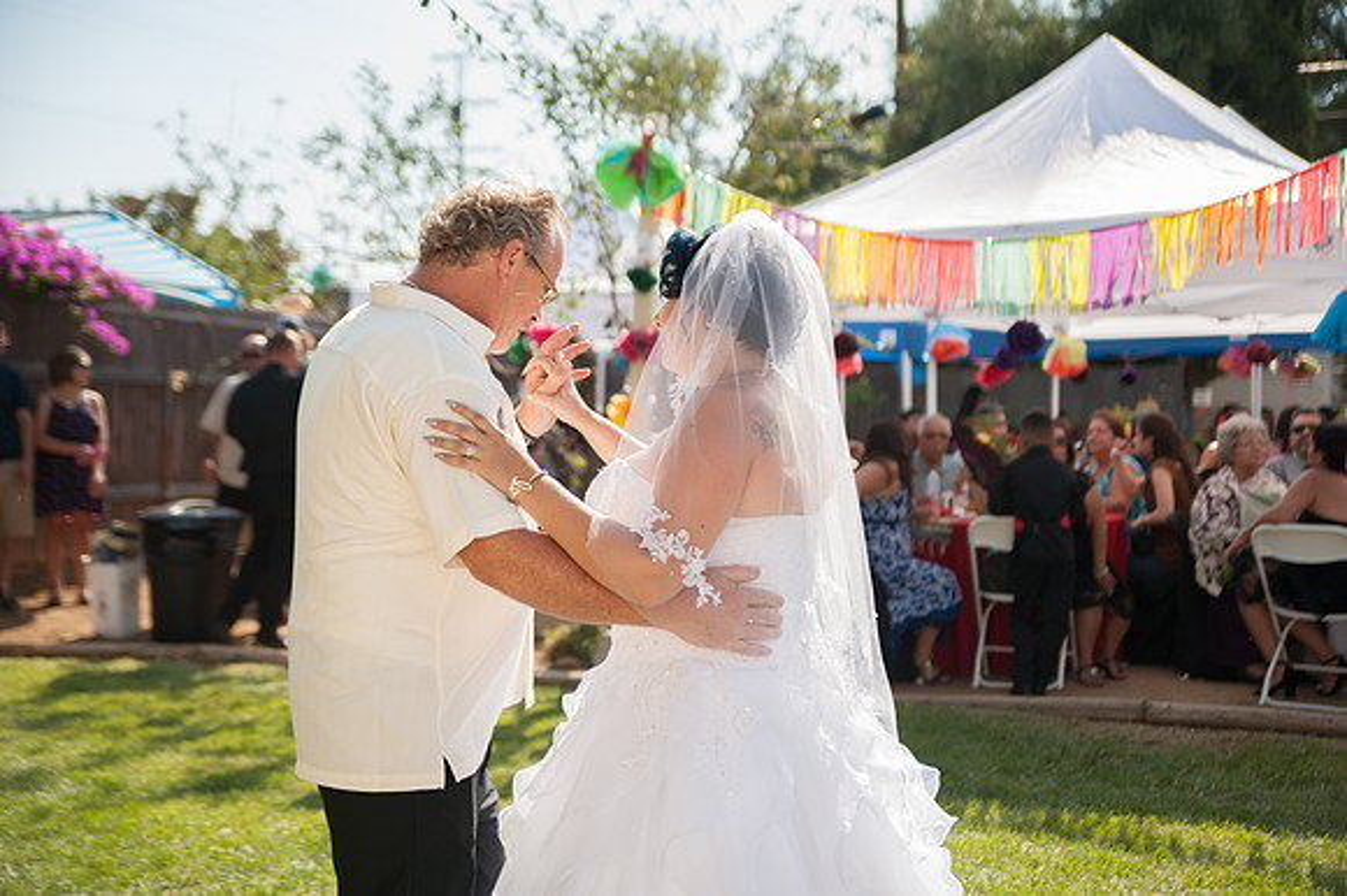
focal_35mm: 52
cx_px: 674
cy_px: 448
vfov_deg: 26.0
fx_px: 1944
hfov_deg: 38.2
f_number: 2.8
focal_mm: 52
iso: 200
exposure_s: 1/2000
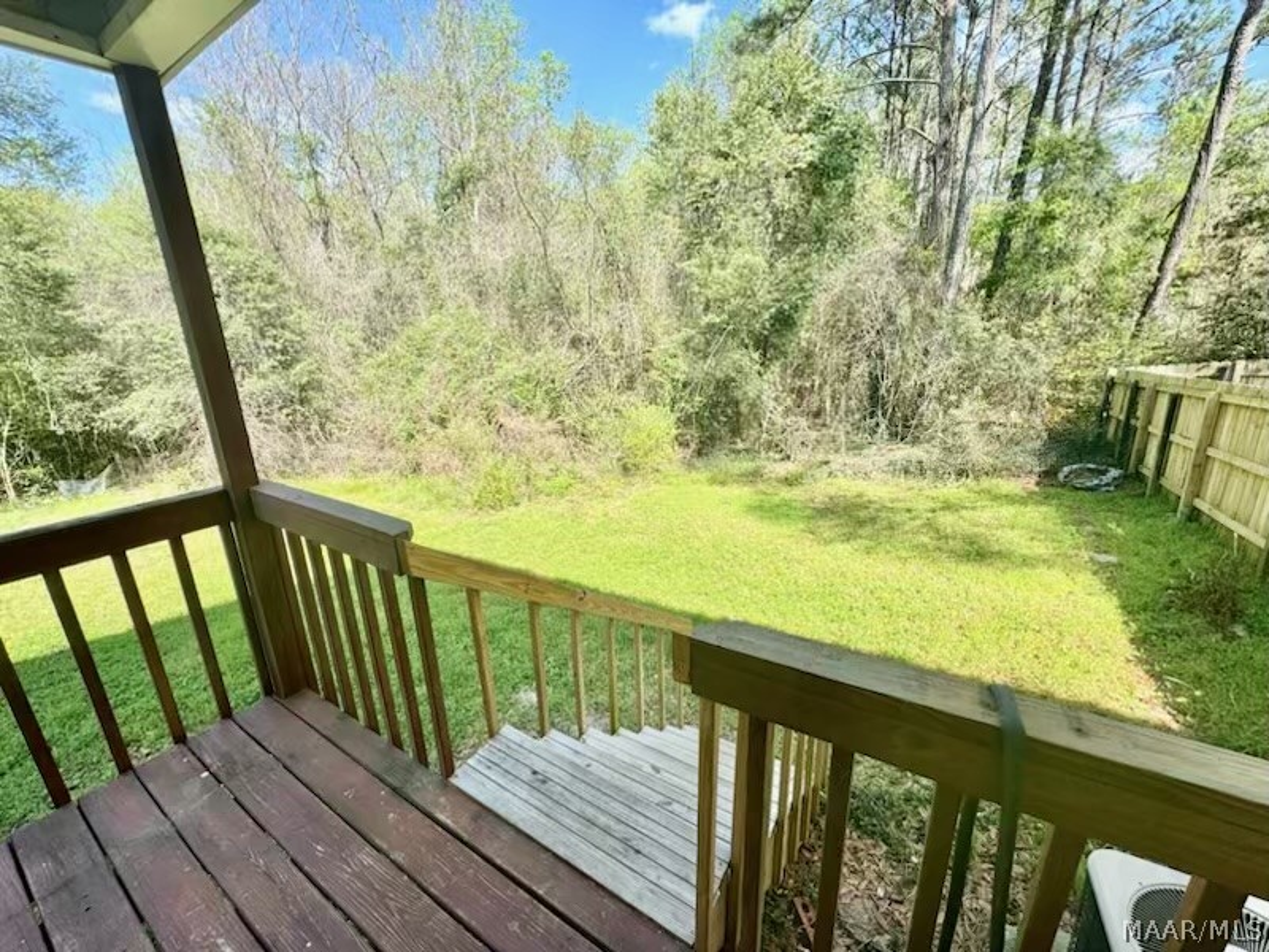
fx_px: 513
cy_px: 476
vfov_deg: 85.7
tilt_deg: -16.7
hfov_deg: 102.1
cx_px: 634
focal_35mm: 14
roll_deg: +1.7
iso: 40
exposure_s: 1/641
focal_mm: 2.22
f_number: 2.2
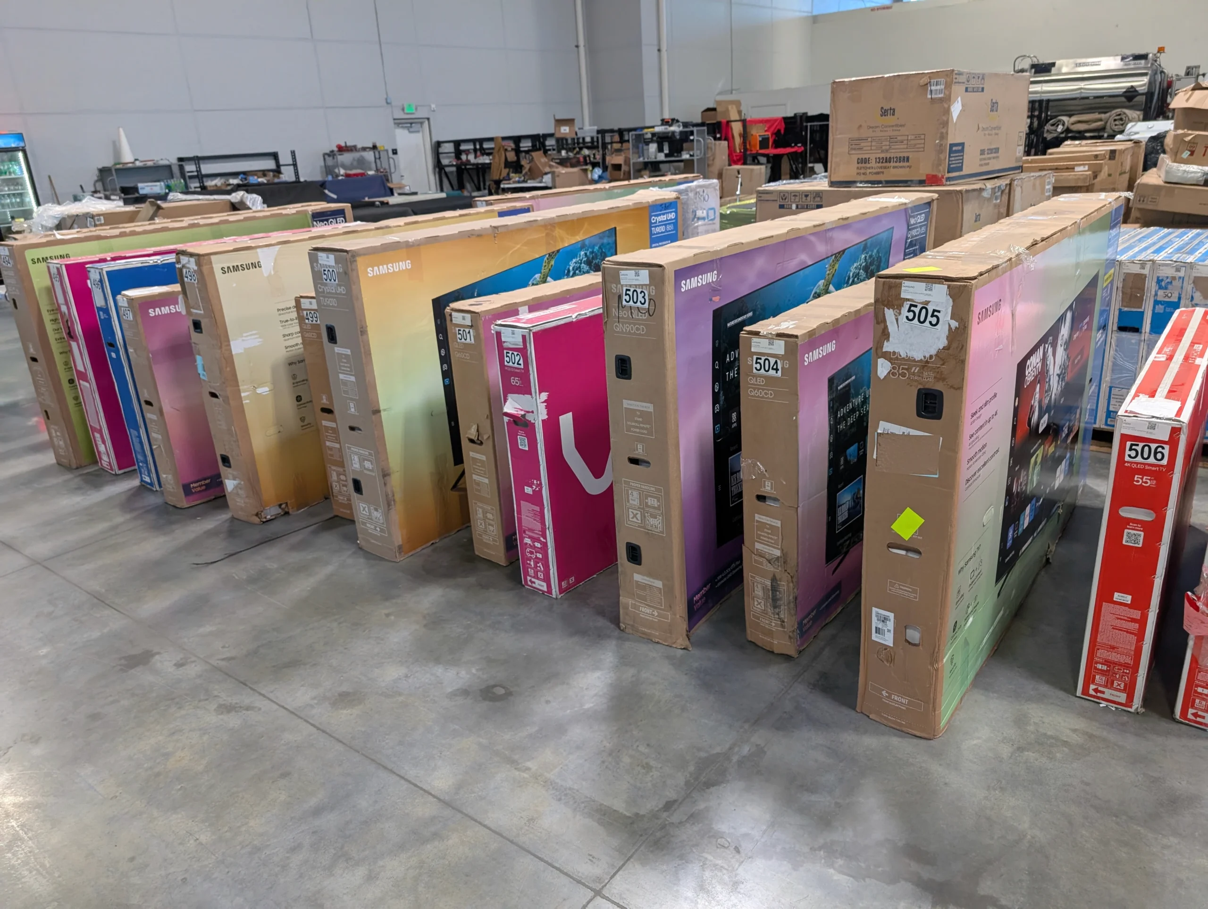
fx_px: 839
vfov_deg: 56.9
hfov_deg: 71.5
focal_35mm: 24
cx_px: 604
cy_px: 454
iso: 552
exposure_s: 1/282
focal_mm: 6.9
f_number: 1.68
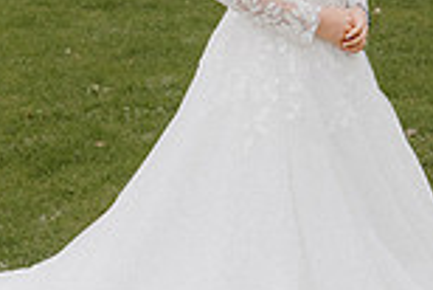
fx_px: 1541
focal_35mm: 128
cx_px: 236
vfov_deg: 10.7
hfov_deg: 16.0
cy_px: 61
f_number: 3.5
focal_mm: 34
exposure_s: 1/160
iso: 500
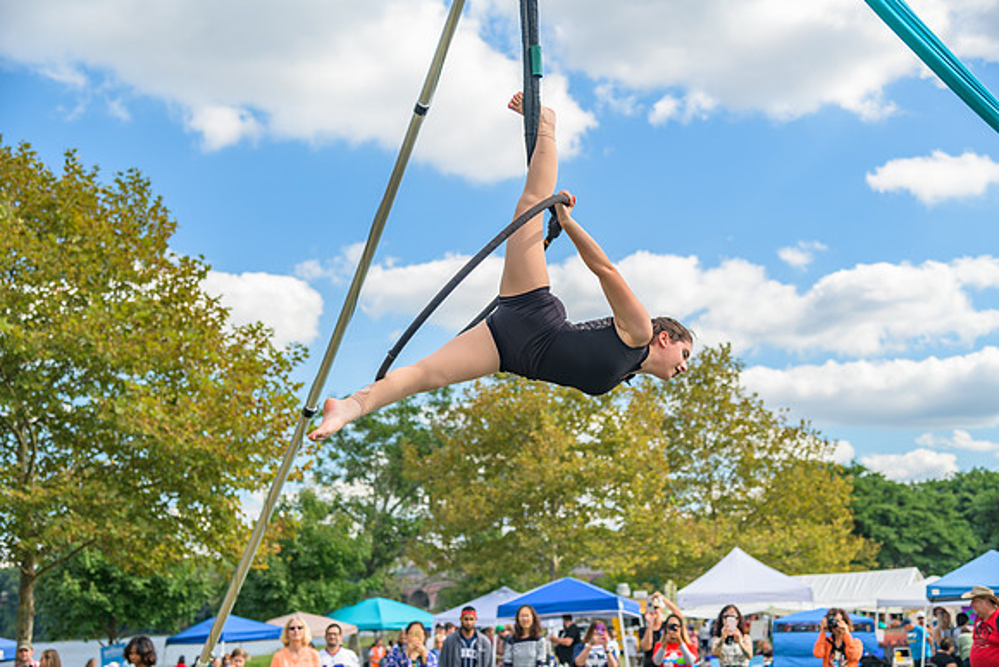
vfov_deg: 26.0
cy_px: 334
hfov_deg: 38.2
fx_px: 1443
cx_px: 500
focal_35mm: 52
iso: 64
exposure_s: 1/200
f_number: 4
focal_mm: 52
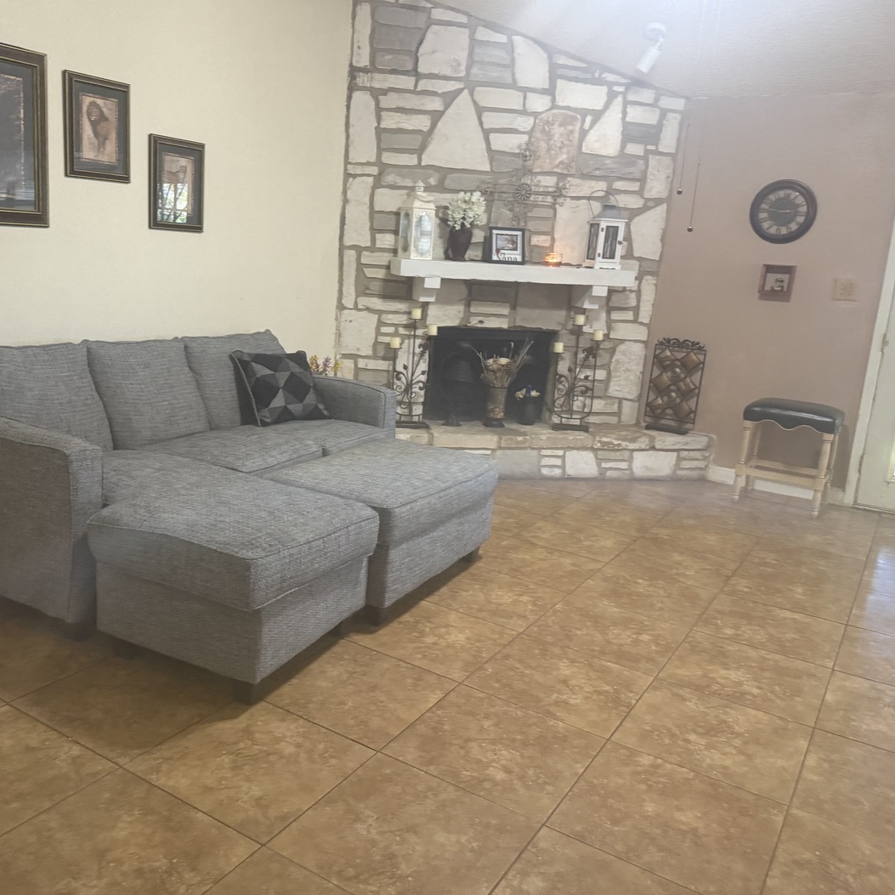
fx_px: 848
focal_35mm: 29
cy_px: 438
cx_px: 373
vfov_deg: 55.6
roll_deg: -2.9
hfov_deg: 55.3
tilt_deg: -12.1
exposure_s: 1/60
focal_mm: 6.76
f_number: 1.78
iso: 400
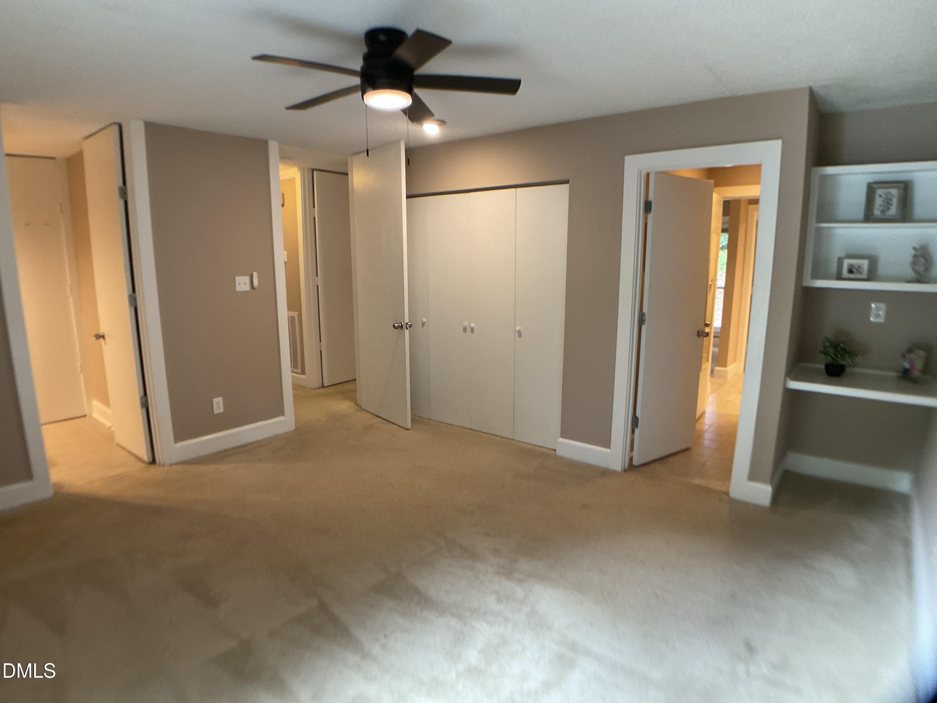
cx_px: 468
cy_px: 352
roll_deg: +0.2
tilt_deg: -11.0
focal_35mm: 29
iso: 160
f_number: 1.8
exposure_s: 1/60
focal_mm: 3
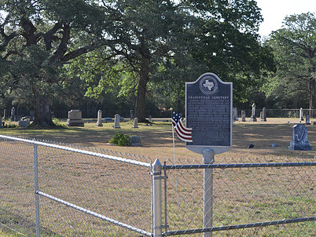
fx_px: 664
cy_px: 133
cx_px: 215
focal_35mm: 73
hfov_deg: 26.6
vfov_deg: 20.3
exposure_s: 1/250
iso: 200
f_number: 8
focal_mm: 35
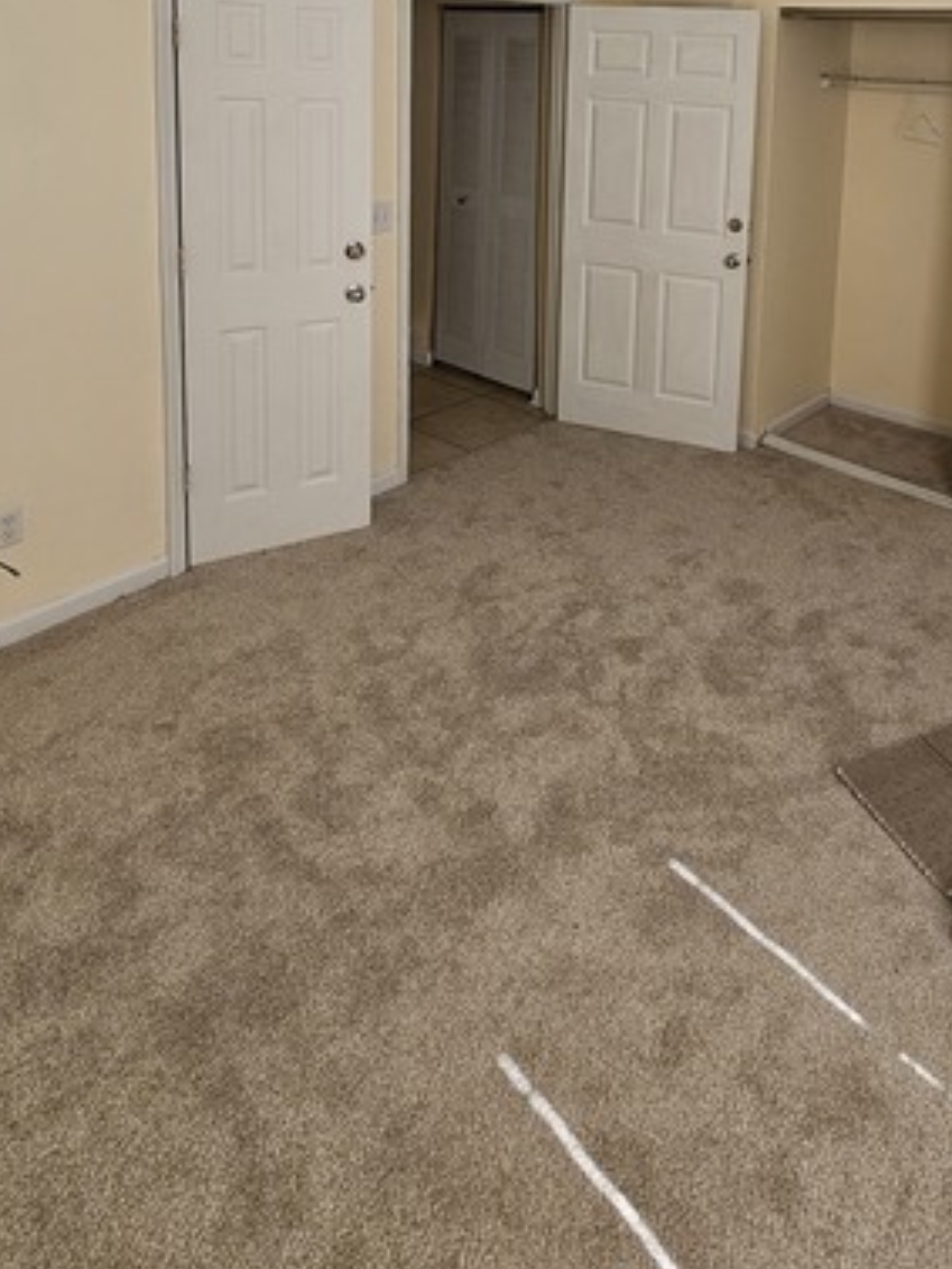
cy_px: 183
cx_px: 690
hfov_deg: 56.6
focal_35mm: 23
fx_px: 843
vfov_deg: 64.4
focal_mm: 2.2
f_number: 2.2
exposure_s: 1/100
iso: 80
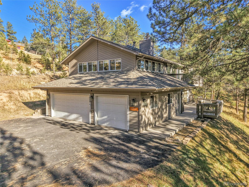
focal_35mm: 24
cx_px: 124
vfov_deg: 56.8
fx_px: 173
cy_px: 94
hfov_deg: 71.6
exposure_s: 1/3000
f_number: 1.8
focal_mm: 8.67
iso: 190
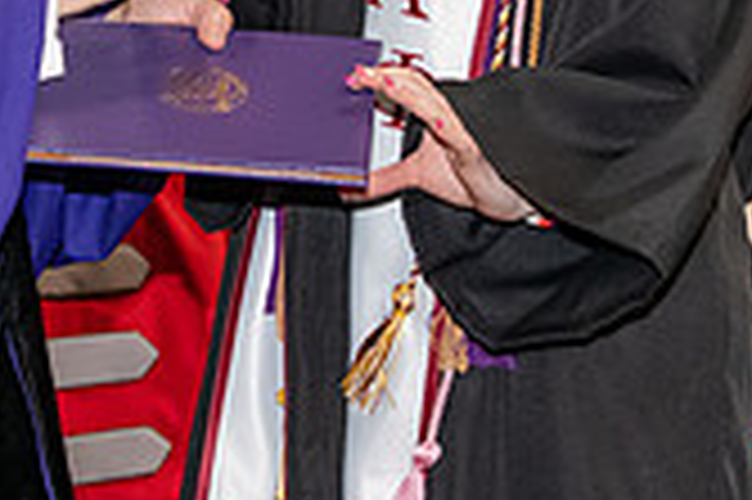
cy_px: -336
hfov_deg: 8.4
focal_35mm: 243
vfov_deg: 5.6
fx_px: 5071
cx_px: -5
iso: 2500
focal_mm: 70
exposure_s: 1/200
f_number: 5
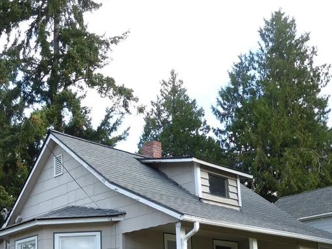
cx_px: 84
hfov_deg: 37.3
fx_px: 480
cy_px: 243
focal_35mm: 50
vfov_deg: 27.6
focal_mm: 4.3
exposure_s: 1/125
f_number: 3.3
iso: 80
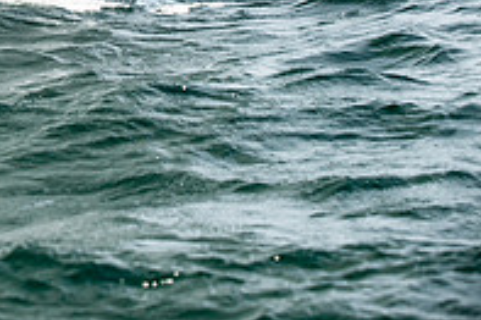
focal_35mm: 236
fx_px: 3151
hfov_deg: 8.6
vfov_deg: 5.8
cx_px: -215
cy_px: -139
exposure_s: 1/2500
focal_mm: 80
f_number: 5
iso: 320
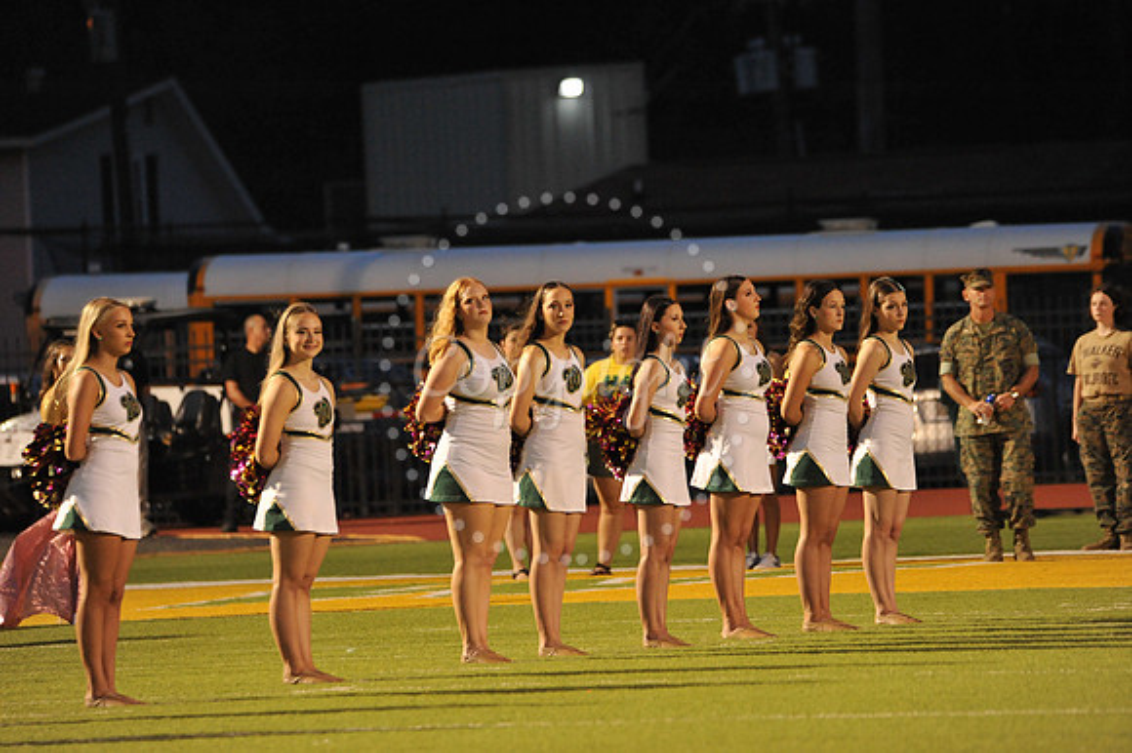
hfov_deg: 5.9
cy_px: 376
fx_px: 10999
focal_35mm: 350
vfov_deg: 3.9
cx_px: 566
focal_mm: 350
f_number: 6
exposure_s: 1/160
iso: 4000
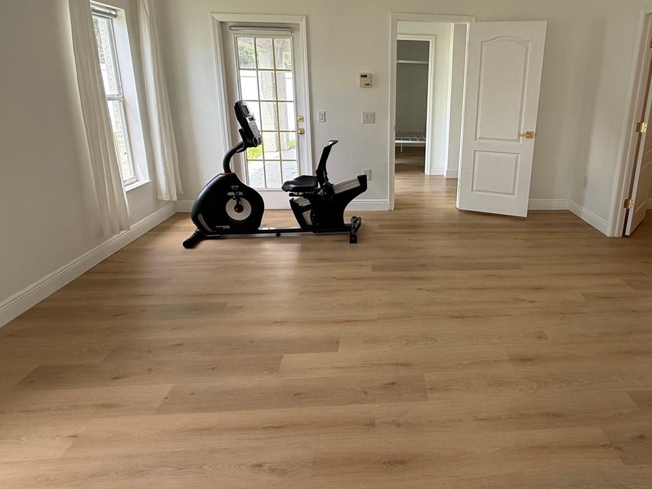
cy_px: 181
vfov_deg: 62.5
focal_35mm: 21
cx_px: 416
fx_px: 395
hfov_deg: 77.3
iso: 64
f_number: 2.2
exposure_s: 1/159
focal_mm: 2.22
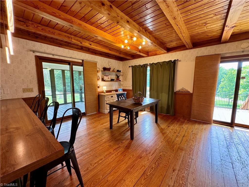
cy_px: 94
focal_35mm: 14
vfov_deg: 85.7
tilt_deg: -7.1
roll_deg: +0.6
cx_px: 124
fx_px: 101
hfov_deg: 102.1
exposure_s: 1/120
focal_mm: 2.22
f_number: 2.2
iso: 320
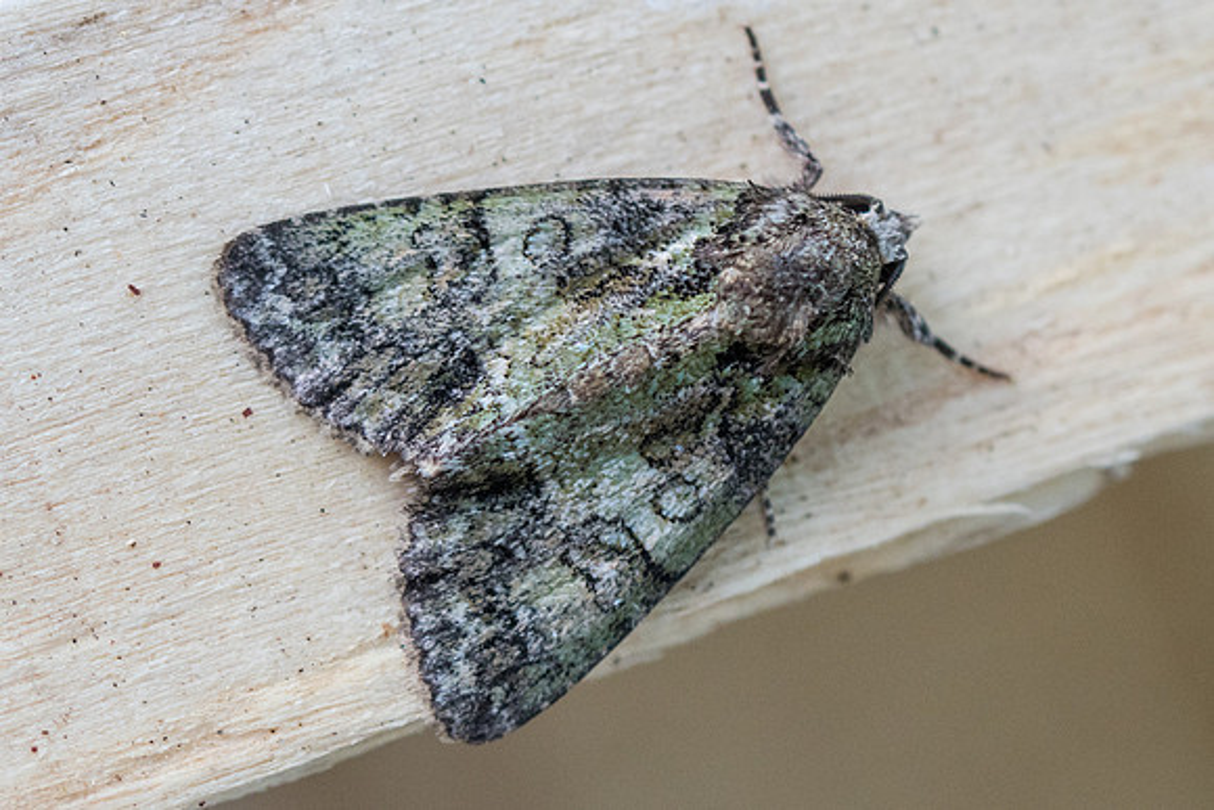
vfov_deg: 5.4
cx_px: 606
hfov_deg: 8.1
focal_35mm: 256
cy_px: 359
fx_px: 8622
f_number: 5.6
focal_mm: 90
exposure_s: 1/200
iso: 800
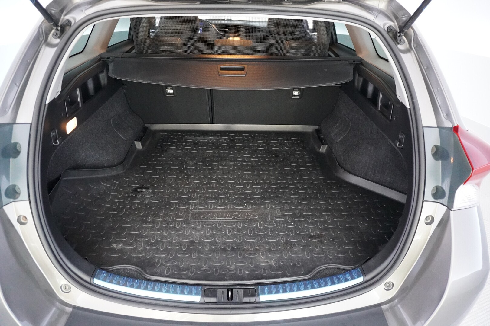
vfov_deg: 53.1
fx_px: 327
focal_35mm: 24
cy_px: 163
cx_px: 245
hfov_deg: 73.7
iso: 6400
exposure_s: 1/50
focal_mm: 16
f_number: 3.5
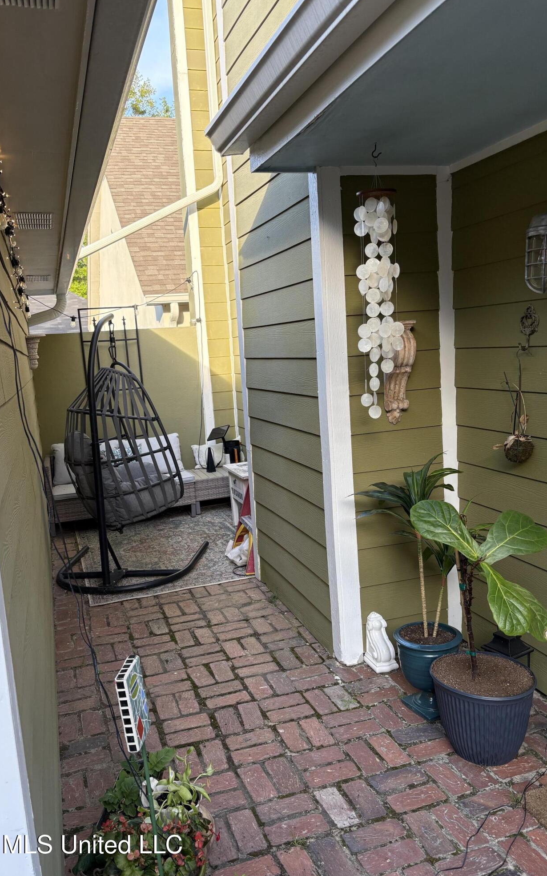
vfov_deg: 66.5
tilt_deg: -7.0
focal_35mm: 28
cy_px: 440
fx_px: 668
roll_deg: +4.9
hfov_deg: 44.5
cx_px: 253
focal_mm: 5.96
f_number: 1.6
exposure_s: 1/273
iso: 64
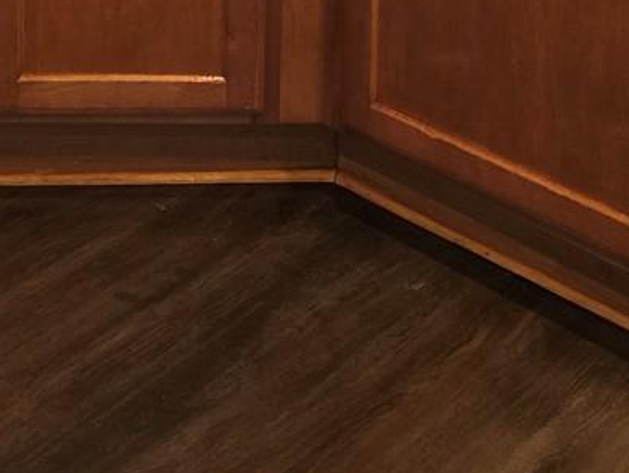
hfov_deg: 20.8
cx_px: 228
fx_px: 1710
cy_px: -444
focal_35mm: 94
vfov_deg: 13.6
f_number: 1.4
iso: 32
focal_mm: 6.5
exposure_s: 1/60
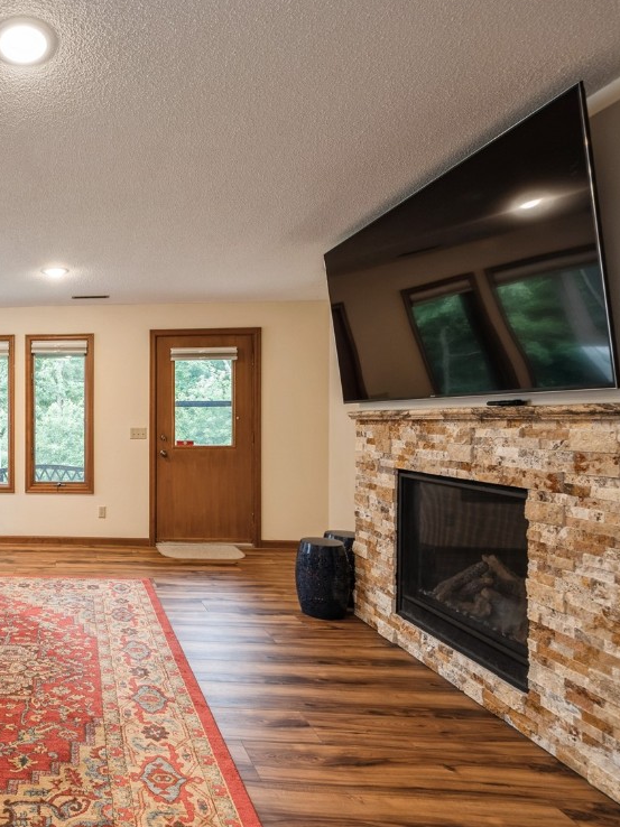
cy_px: 415
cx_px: 30
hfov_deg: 53.1
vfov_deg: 79.0
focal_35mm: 21
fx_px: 502
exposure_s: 1/3
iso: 200
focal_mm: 14
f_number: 8
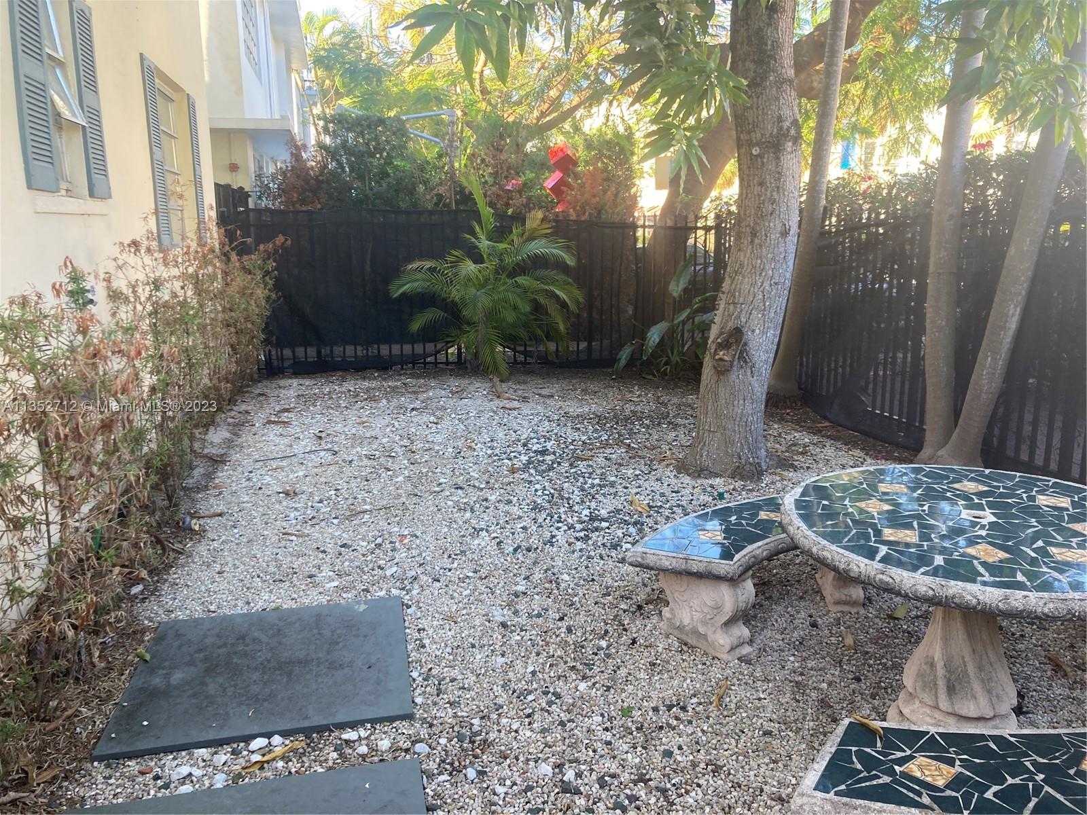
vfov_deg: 49.7
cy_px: 408
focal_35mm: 28
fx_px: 879
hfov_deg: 63.4
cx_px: 544
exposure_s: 1/121
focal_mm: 3.99
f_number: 1.8
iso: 50
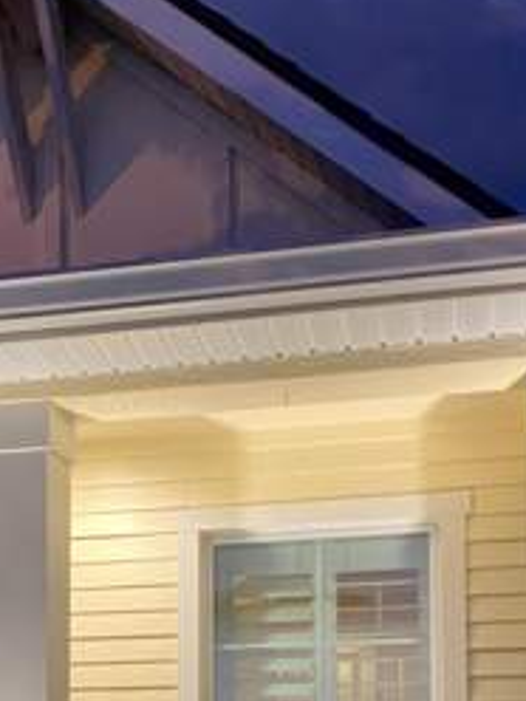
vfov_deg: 27.3
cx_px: 88
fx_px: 1357
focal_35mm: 67
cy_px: 704
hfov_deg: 21.6
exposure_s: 1/30
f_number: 1.8
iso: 800
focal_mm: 4.25
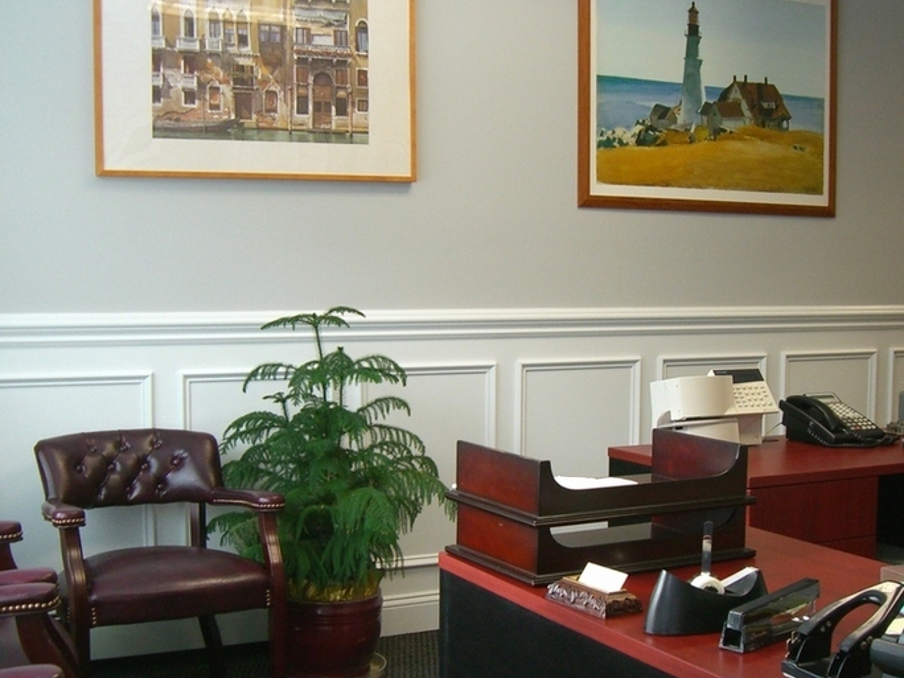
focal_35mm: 52
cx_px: 538
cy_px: 394
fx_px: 1358
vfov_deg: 28.0
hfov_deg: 36.7
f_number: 2.7
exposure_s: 1/60
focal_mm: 6.2
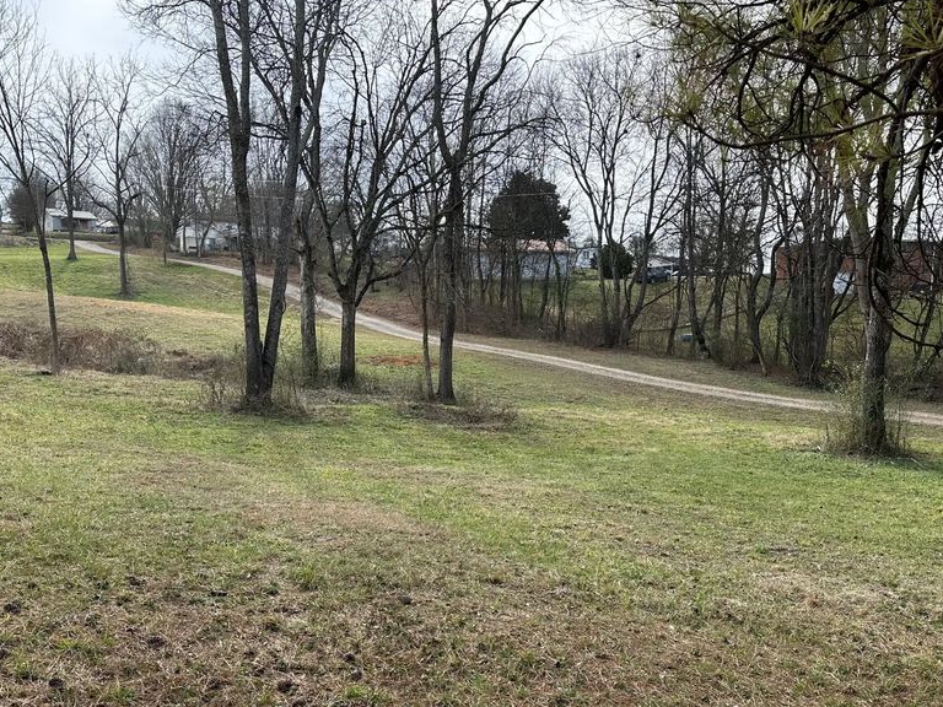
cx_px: 475
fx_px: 872
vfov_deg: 43.9
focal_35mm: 32
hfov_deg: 56.8
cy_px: 433
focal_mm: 6.86
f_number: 1.78
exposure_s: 1/1009
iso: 80
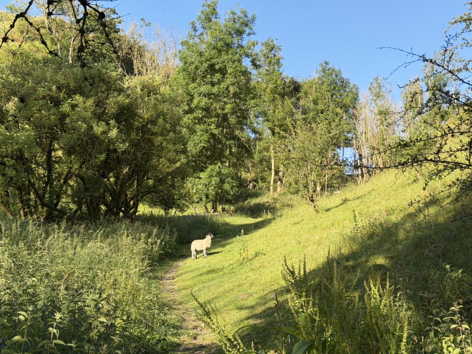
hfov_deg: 39.7
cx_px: 236
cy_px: 177
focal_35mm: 48
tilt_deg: +15.1
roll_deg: +0.4
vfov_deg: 30.3
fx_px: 654
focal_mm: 6.76
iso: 64
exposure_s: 1/1203
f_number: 1.78
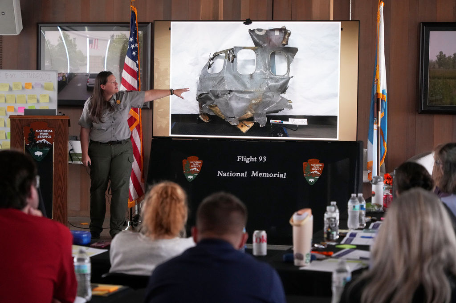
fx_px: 1165
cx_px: 228
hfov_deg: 22.1
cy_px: 152
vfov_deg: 14.9
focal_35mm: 92
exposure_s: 1/125
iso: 5000
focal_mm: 92
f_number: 4.5
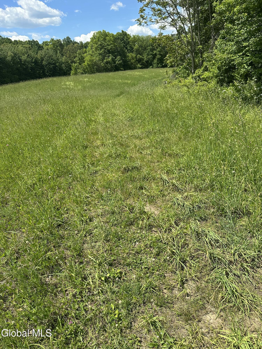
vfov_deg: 71.6
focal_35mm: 24
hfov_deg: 56.8
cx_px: 131
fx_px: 242
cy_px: 174
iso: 80
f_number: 1.78
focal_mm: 6.86
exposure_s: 1/3058
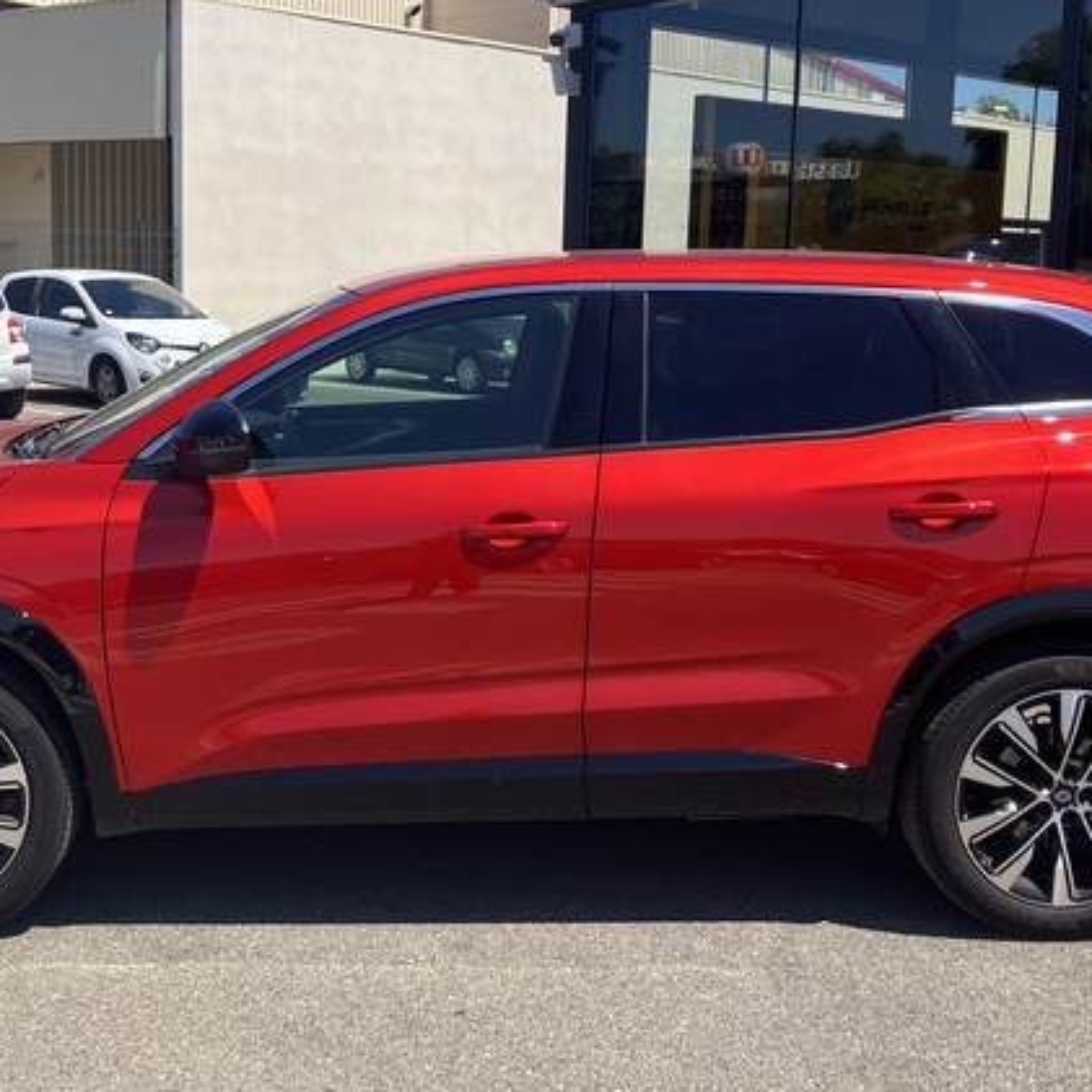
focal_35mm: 47
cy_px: 485
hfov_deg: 36.0
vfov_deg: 36.0
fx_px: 1677
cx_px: 490
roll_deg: -2.0
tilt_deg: -5.3
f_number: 1.8
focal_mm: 3.99
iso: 32
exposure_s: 1/1429
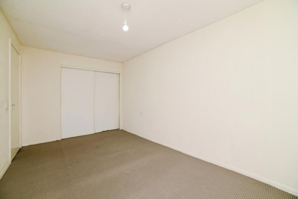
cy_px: 100
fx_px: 116
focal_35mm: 14
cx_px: 149
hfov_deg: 104.2
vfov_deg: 81.3
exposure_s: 1/60
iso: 400
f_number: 8
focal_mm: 14
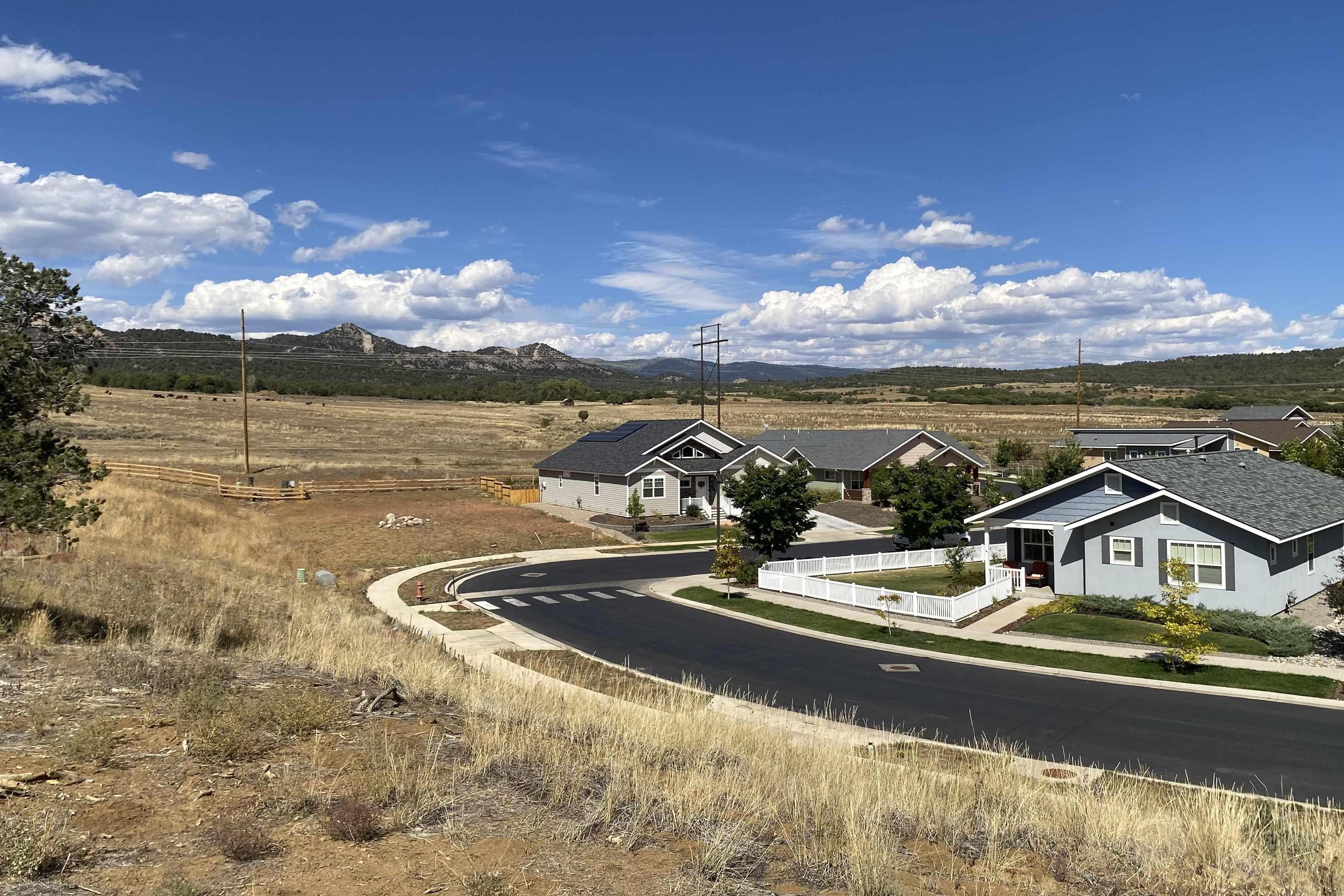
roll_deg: +0.9
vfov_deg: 46.4
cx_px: 688
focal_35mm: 28
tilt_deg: -0.2
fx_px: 1045
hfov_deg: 65.5
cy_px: 419
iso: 32
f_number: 1.8
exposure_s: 1/4444
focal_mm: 4.25
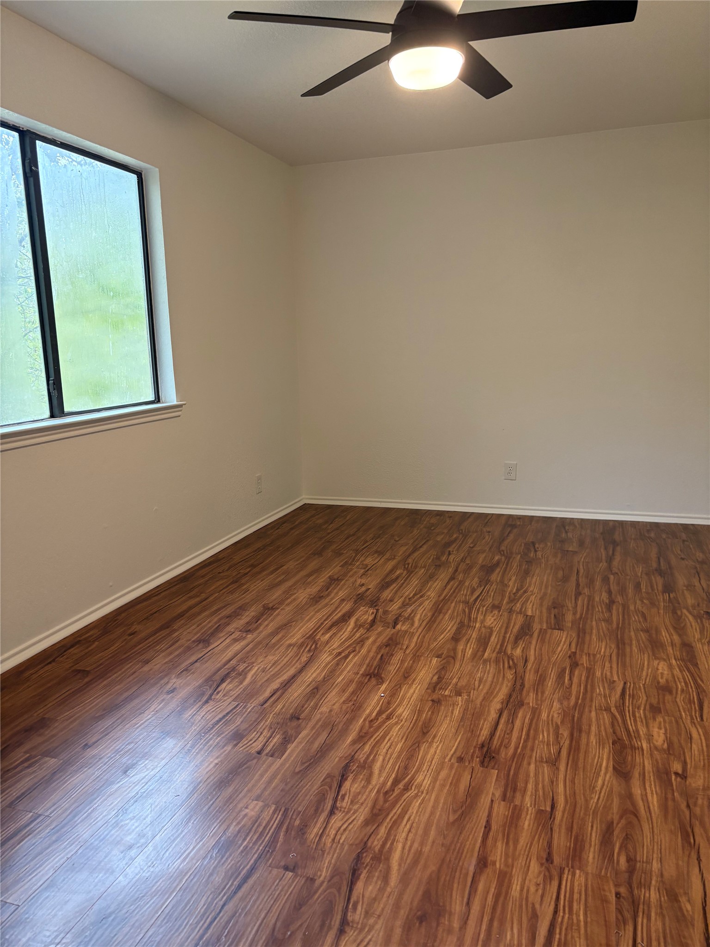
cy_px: 474
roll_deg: +1.2
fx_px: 711
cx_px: 355
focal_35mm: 26
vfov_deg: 67.3
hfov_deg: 53.1
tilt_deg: -8.0
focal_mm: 5.96
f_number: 1.6
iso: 160
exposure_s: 1/60
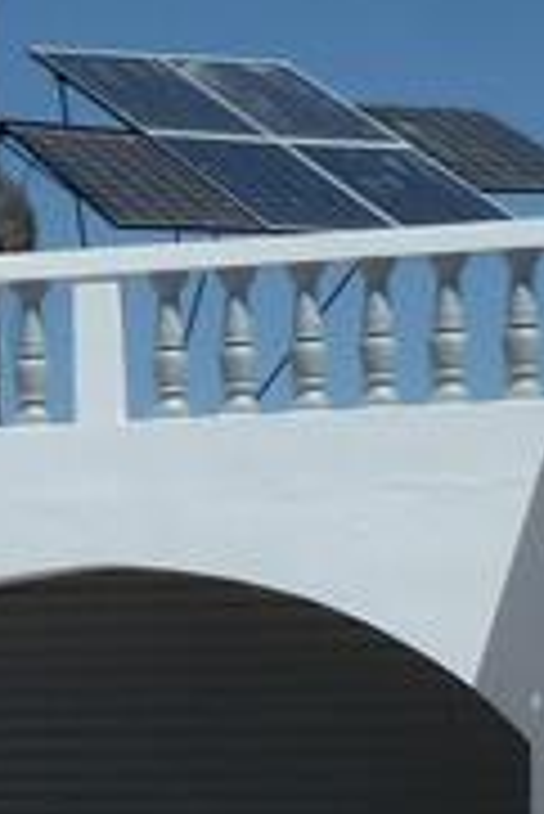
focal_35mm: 147
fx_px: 3325
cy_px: 760
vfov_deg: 13.8
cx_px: -1178
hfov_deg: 7.9
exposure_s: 1/800
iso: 80
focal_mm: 4.1
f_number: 5.6
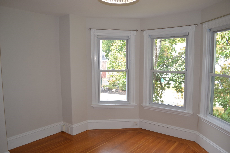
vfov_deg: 47.9
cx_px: 115
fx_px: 172
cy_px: 76
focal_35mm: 27
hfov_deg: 67.4
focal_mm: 18
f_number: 4
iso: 360
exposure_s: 1/125
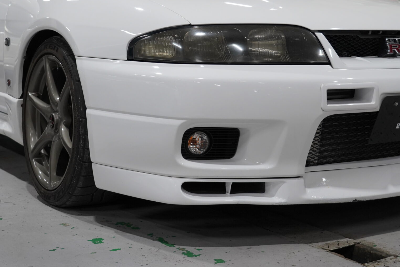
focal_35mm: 59
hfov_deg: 33.9
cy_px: 82
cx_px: 189
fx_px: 656
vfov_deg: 22.9
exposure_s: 1/160
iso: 1250
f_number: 4
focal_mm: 35
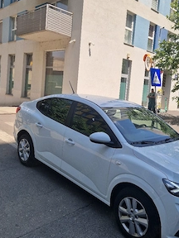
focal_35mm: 32
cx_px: 120
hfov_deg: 43.5
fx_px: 221
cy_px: 104
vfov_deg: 56.6
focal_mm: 5.4
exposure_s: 1/1250
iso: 50
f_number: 1.8
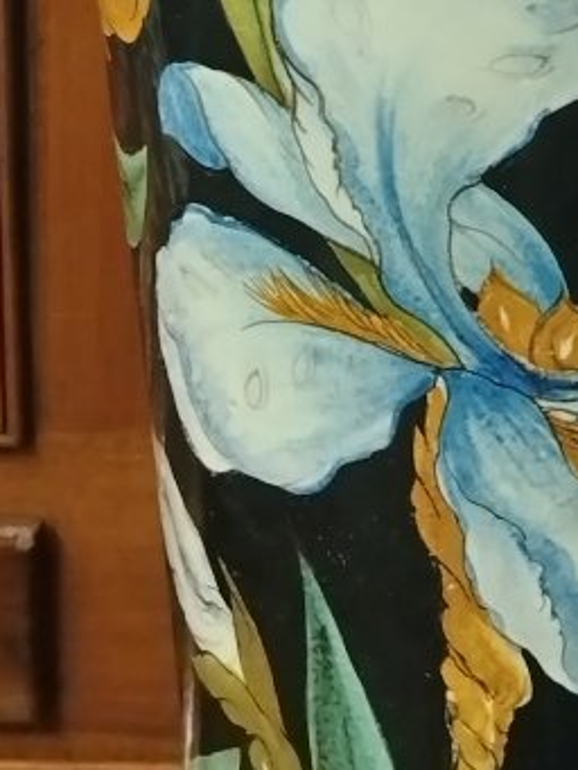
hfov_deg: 11.9
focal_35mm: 123
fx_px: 2737
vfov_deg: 14.9
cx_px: 573
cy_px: -379
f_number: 1.75
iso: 1272
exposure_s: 1/33.3
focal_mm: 5.25
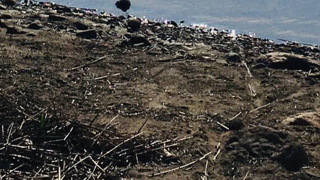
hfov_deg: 14.5
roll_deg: -0.6
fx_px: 1256
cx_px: 136
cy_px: -335
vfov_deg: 7.4
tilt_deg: -1.7
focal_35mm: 148
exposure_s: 1/6993
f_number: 2.2
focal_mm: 4.15
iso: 25
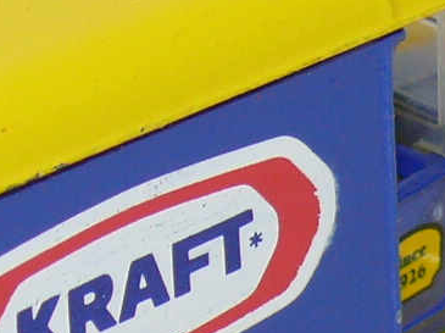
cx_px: 189
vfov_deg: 3.6
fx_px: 5355
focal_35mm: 417
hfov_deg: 4.8
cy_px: 300
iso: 100
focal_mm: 12.9
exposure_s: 1/30
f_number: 4
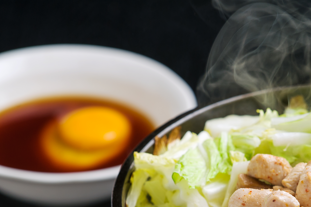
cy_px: 195
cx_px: 241
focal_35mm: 323
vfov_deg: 4.2
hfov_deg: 6.4
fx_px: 2789
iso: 200
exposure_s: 1/125
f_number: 7.1
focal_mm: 170
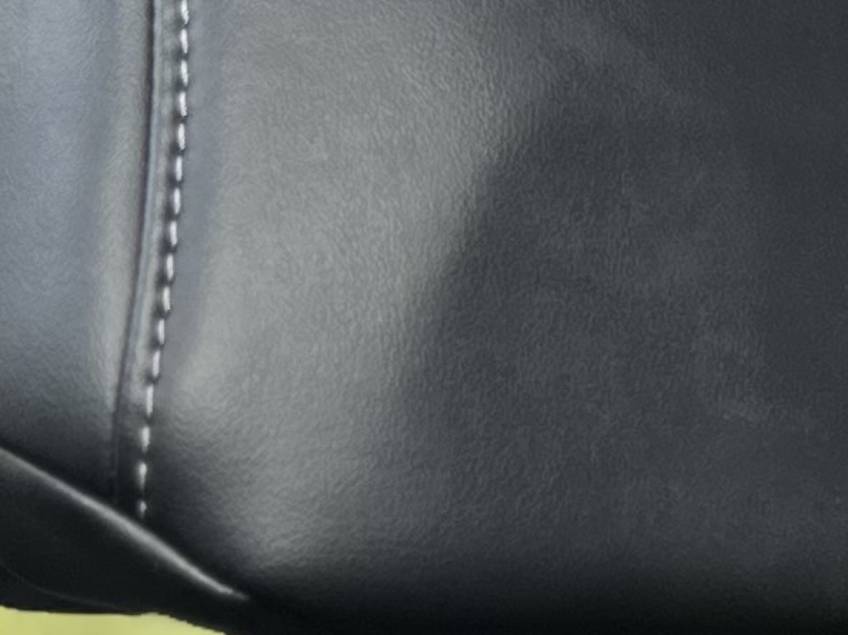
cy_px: 812
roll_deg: -2.7
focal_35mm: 163
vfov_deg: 9.0
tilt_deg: +0.6
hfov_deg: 12.0
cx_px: 907
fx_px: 3991
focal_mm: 6.86
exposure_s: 1/81
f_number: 1.78
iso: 250
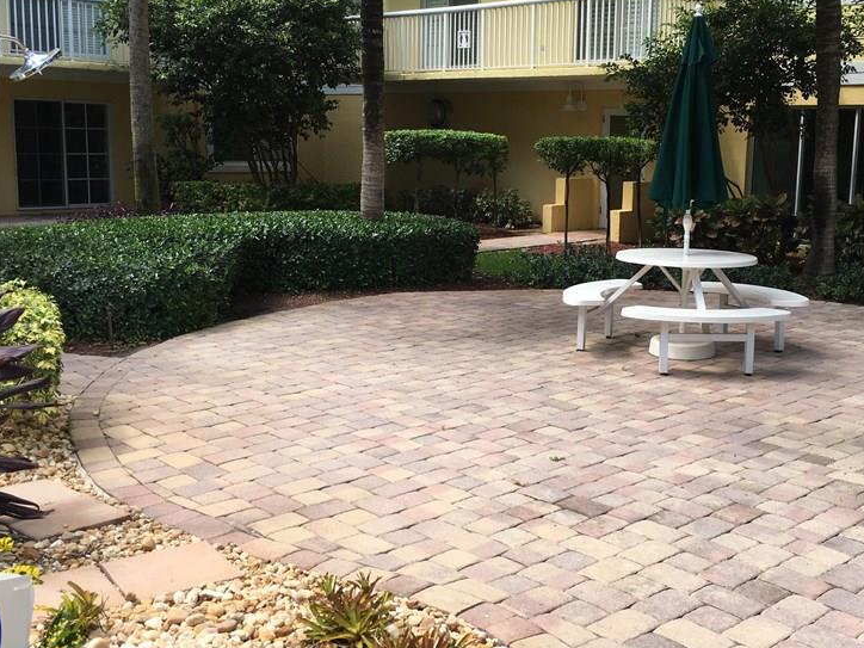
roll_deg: -1.8
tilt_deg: -6.7
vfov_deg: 35.1
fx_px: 1023
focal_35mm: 41
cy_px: 276
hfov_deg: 45.6
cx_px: 511
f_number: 2.2
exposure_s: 1/610
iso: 25
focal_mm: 4.15
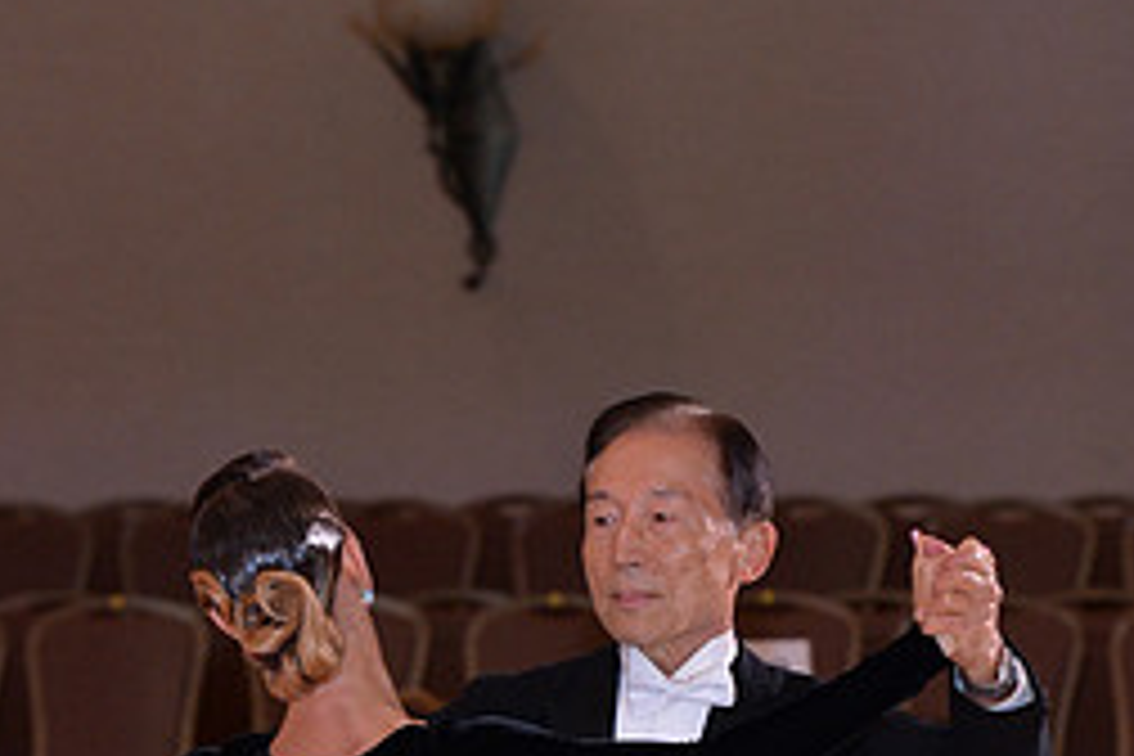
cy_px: 1066
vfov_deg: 4.1
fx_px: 10489
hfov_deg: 6.2
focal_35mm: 333
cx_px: 596
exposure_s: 1/250
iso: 2000
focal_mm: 145
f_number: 5
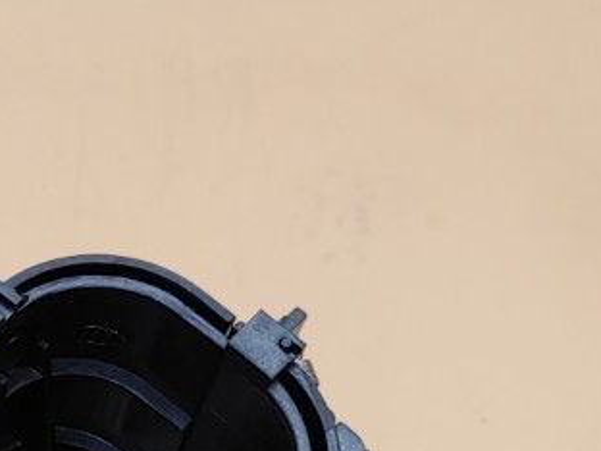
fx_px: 2083
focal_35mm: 120
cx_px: -358
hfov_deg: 15.0
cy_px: 806
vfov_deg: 11.5
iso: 50
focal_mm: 4.36
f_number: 1.8
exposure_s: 1/95
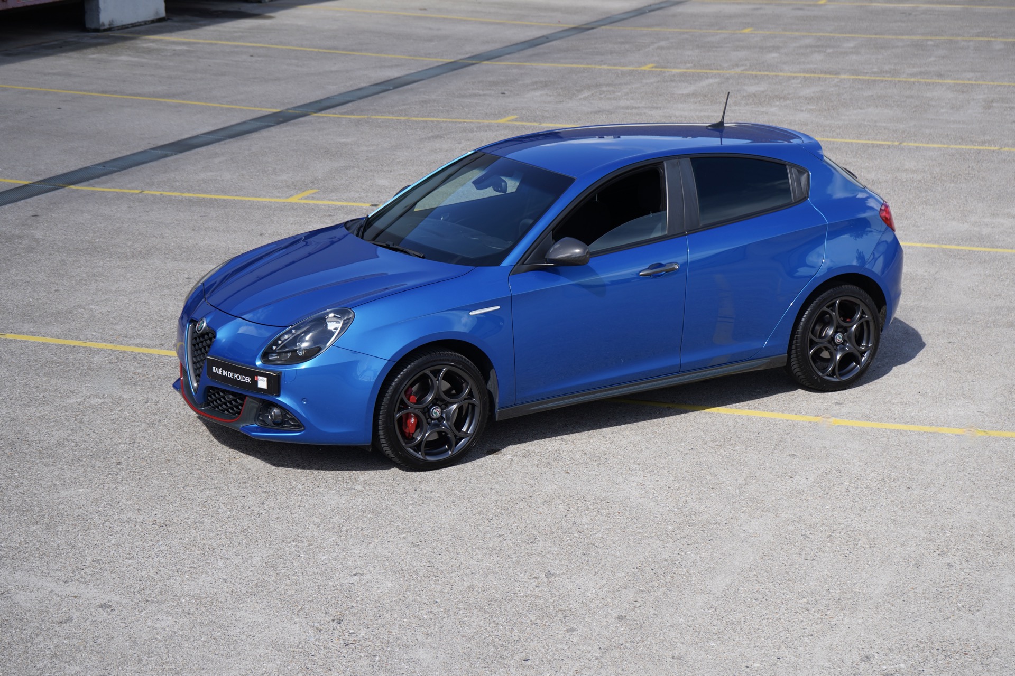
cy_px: 338
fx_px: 1832
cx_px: 508
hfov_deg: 31.0
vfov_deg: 20.9
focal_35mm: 65
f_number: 7.1
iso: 100
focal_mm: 65
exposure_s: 1/250
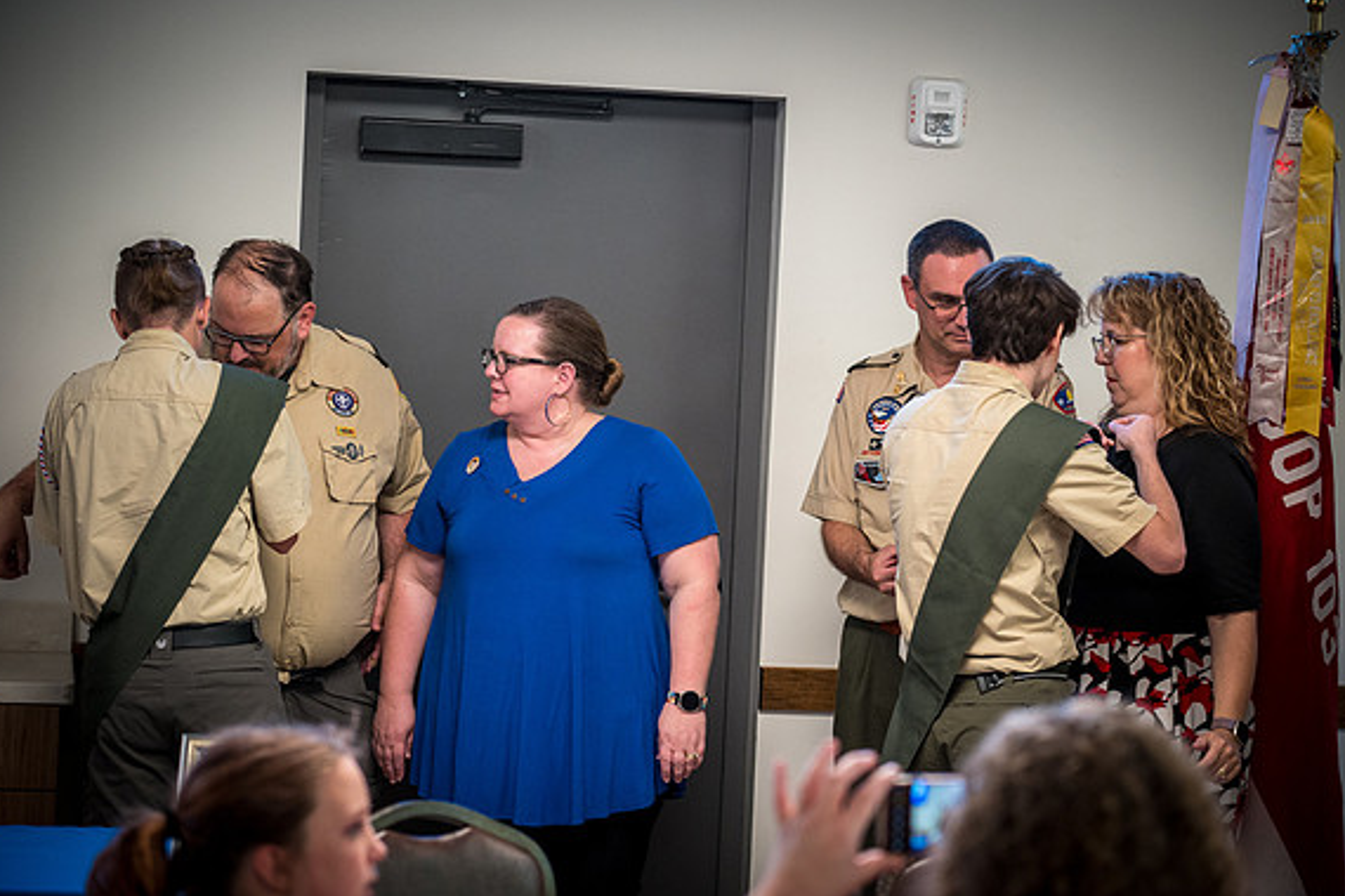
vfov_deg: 11.2
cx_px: 668
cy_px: 448
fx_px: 4558
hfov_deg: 16.8
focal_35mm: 122
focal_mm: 120
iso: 2800
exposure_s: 1/125
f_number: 4
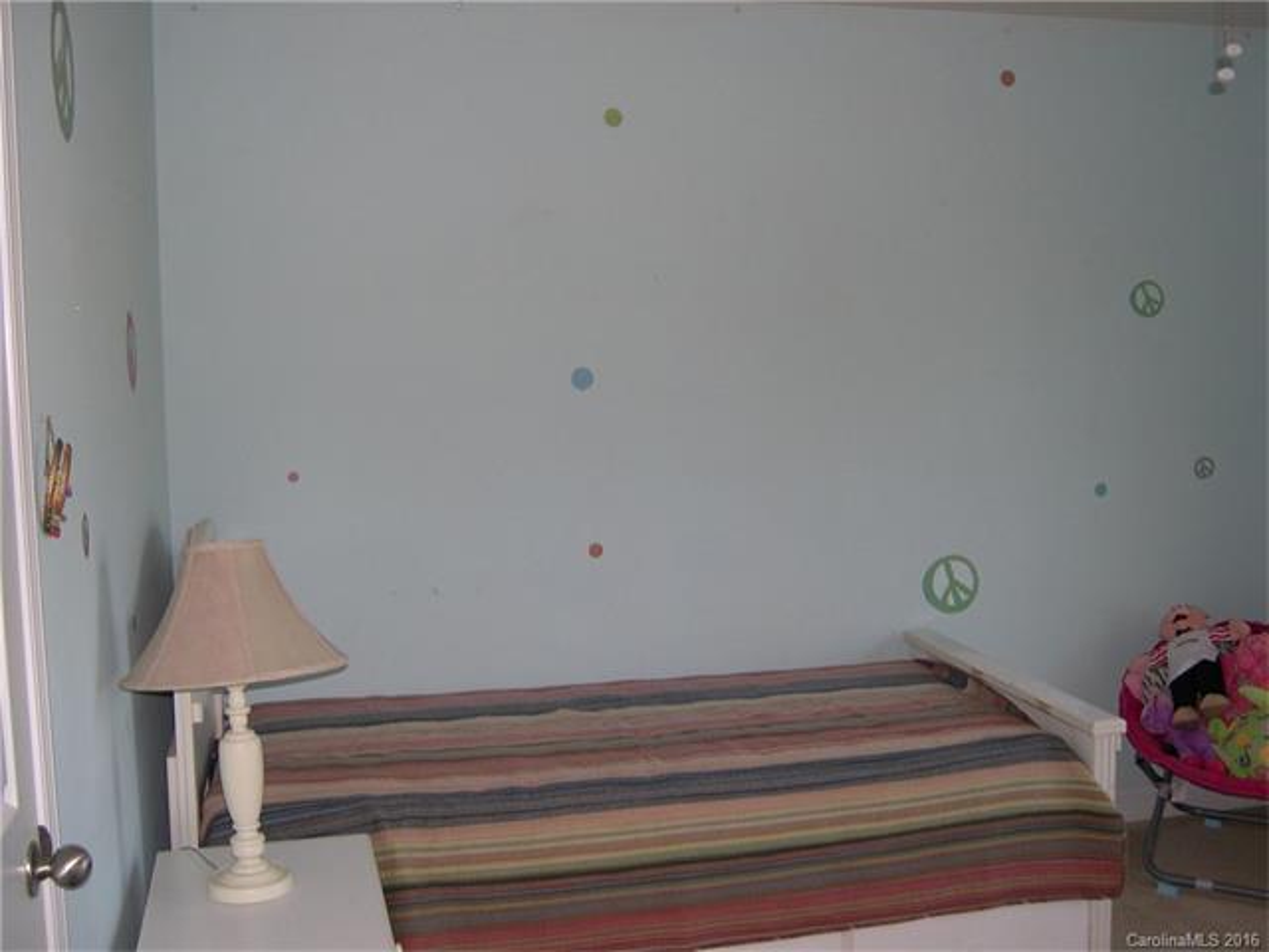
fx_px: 1393
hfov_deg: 49.0
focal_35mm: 38
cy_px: 476
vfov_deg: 37.7
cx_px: 634
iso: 100
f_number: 2.8
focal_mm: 8
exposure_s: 1/60
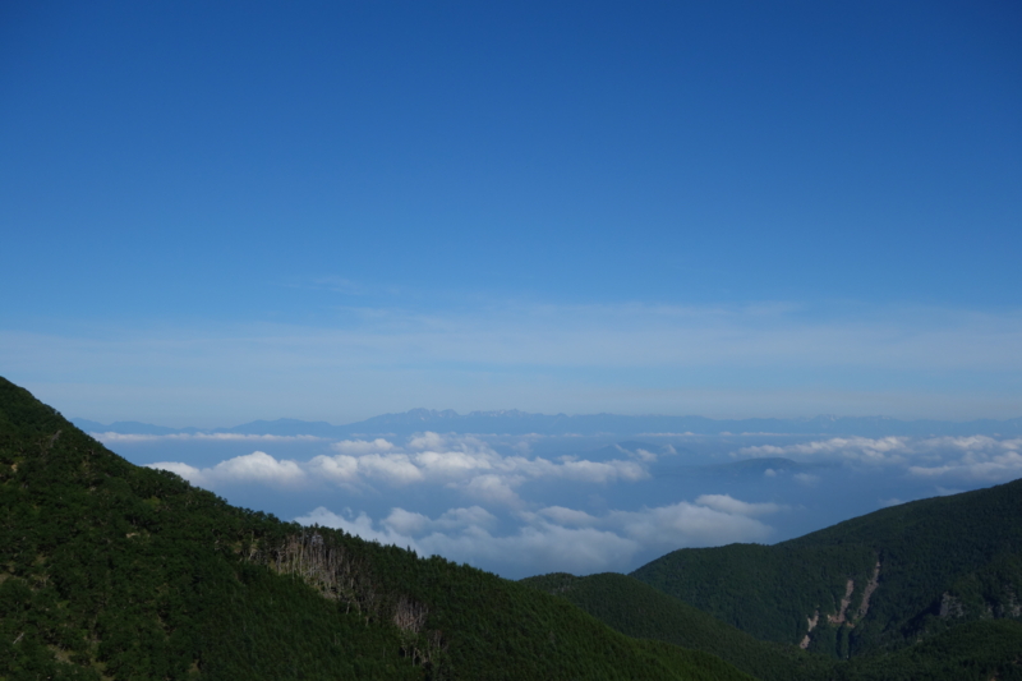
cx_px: 511
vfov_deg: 27.5
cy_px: 340
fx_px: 1391
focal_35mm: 49
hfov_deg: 40.4
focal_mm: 18.23
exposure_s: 1/800
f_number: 7.1
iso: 125
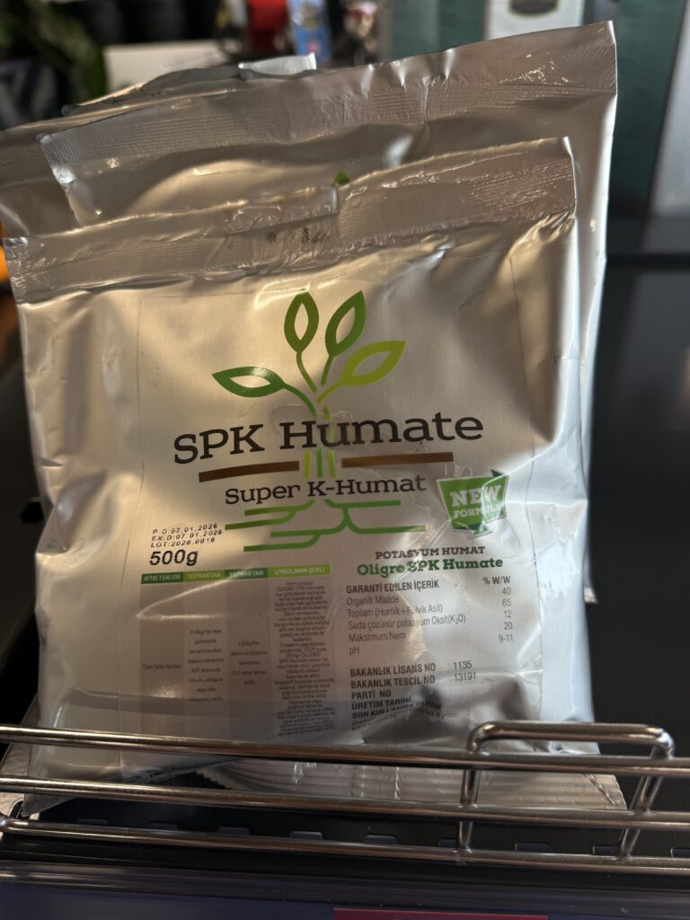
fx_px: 638
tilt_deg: -34.2
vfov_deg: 71.6
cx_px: 345
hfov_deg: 56.8
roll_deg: +2.5
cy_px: 460
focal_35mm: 24
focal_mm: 6.76
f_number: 1.78
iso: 80
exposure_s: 1/121
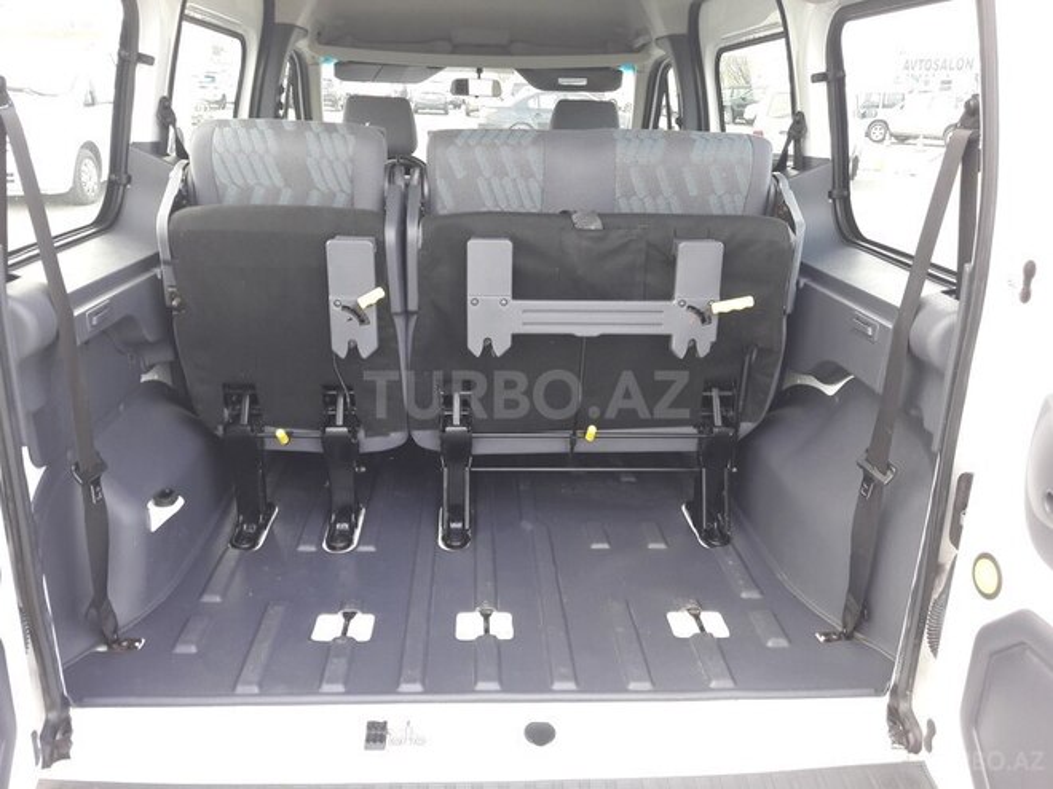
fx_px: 852
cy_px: 394
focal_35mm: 28
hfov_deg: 63.4
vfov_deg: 49.7
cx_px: 526
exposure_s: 1/33
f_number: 1.9
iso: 40
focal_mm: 3.7
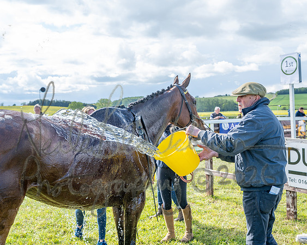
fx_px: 358
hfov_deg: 46.4
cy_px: 122
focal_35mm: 39
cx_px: 155
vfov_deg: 37.8
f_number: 5.6
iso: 200
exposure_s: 1/480
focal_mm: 35
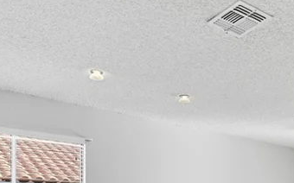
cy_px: 215
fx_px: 344
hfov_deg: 45.6
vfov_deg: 26.7
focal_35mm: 43
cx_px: 195
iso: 640
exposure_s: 1/500
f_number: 10
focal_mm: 14
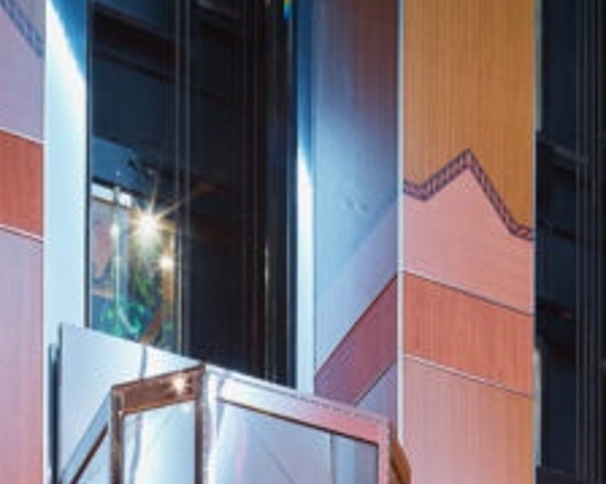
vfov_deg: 17.5
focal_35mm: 73
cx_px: 246
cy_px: 834
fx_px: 1309
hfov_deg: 26.0
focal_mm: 17
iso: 100
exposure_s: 4
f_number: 11
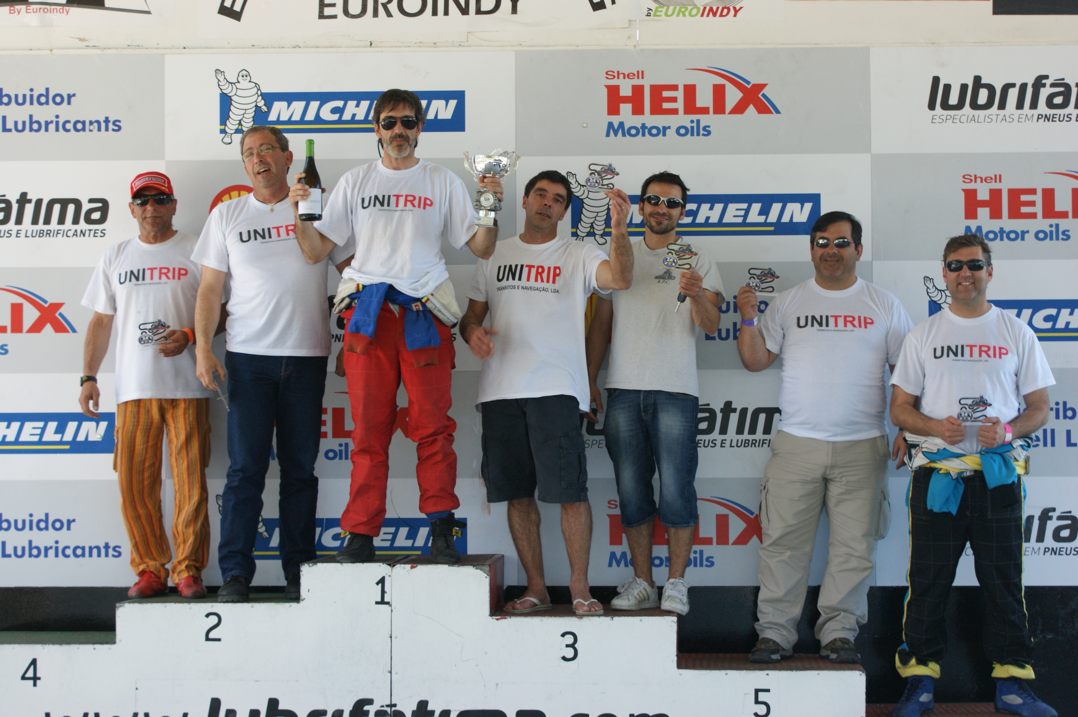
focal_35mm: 75
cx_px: 539
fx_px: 2244
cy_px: 358
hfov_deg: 27.0
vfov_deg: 18.2
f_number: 5.6
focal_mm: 50
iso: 250
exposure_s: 1/80
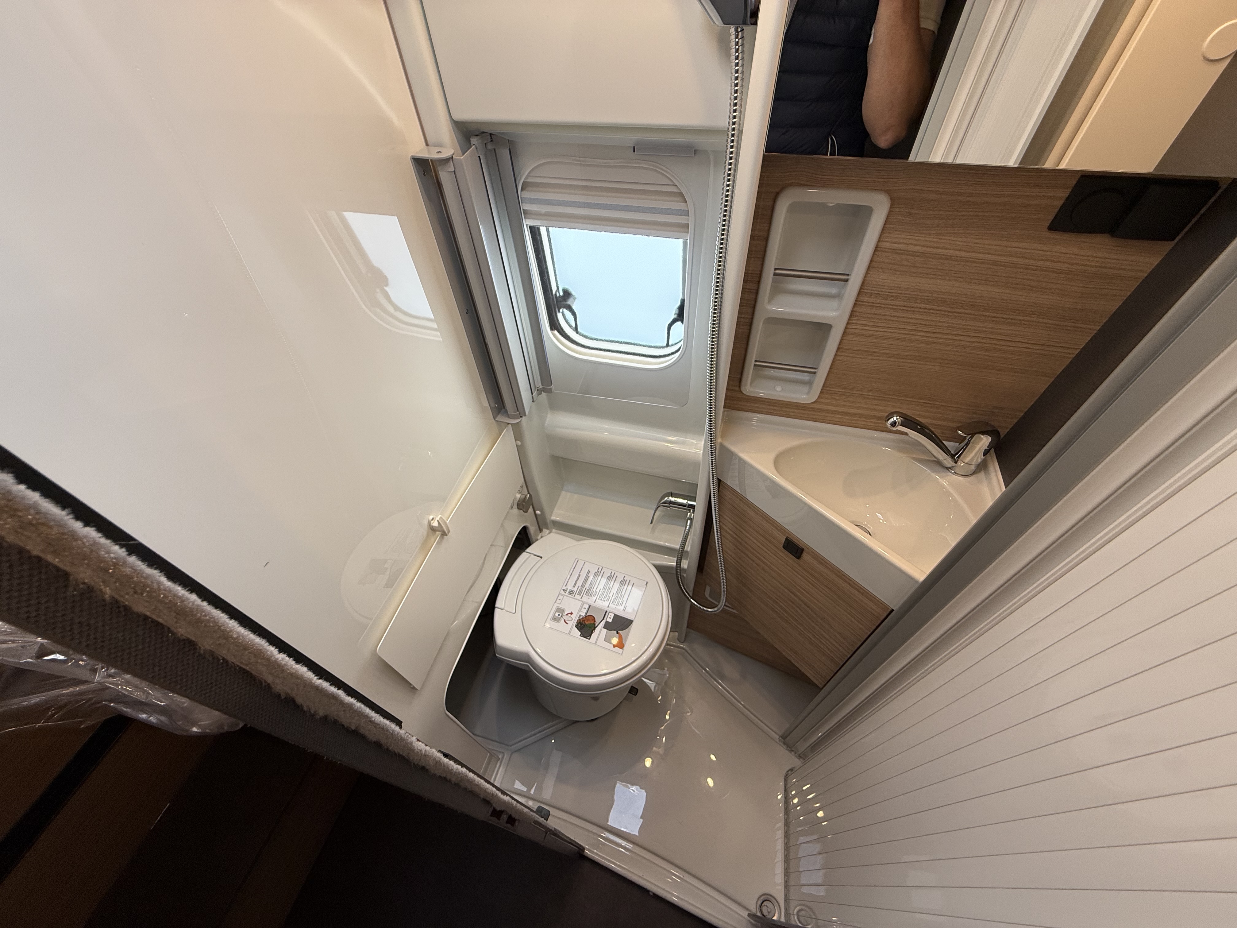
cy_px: 464
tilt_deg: -49.9
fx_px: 500
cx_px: 618
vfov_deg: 85.7
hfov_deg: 102.1
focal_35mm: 14
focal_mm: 2.22
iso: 80
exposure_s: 1/99
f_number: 2.2
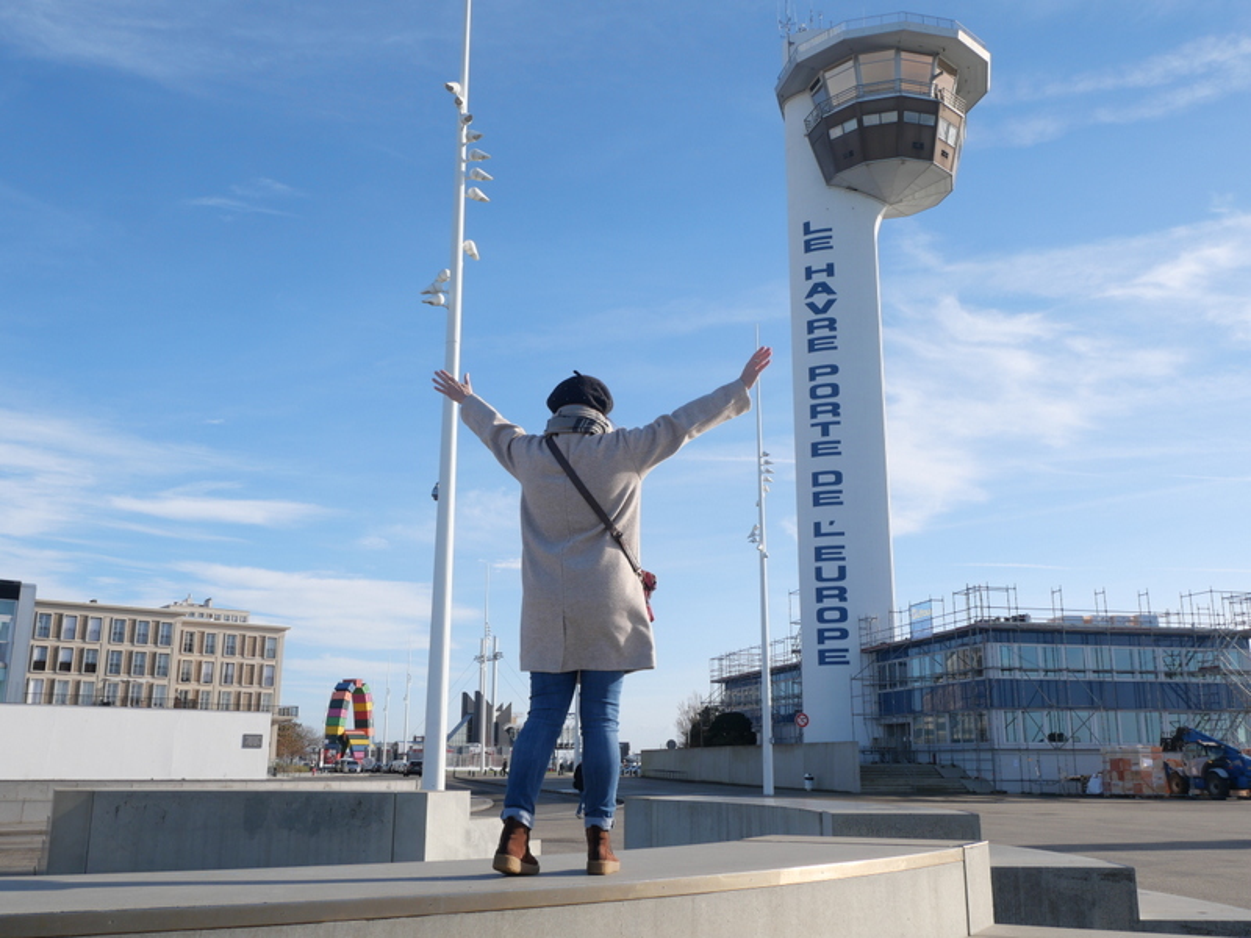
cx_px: 626
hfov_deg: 56.8
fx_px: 1156
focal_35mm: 32
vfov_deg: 44.2
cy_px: 469
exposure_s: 1/400
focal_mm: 16
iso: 200
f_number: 8
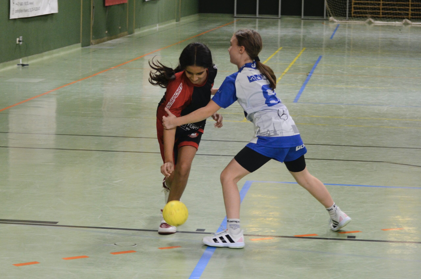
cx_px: 210
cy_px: 140
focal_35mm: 82
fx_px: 963
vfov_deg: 16.5
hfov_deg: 24.7
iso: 1600
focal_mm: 55
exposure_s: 1/320
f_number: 4
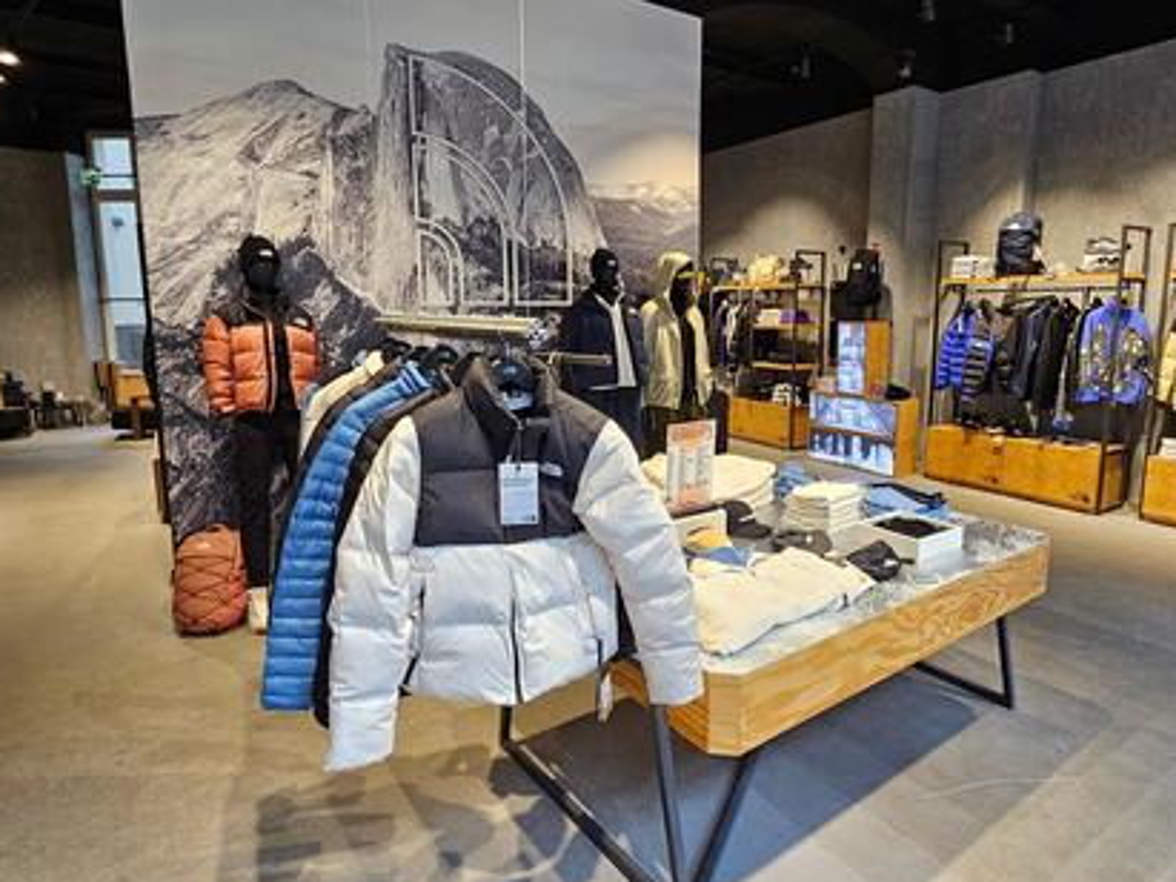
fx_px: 645
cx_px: 629
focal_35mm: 19
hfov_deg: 84.6
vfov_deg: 68.6
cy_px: 412
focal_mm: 2.2
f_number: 2.2
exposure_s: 1/50
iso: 80
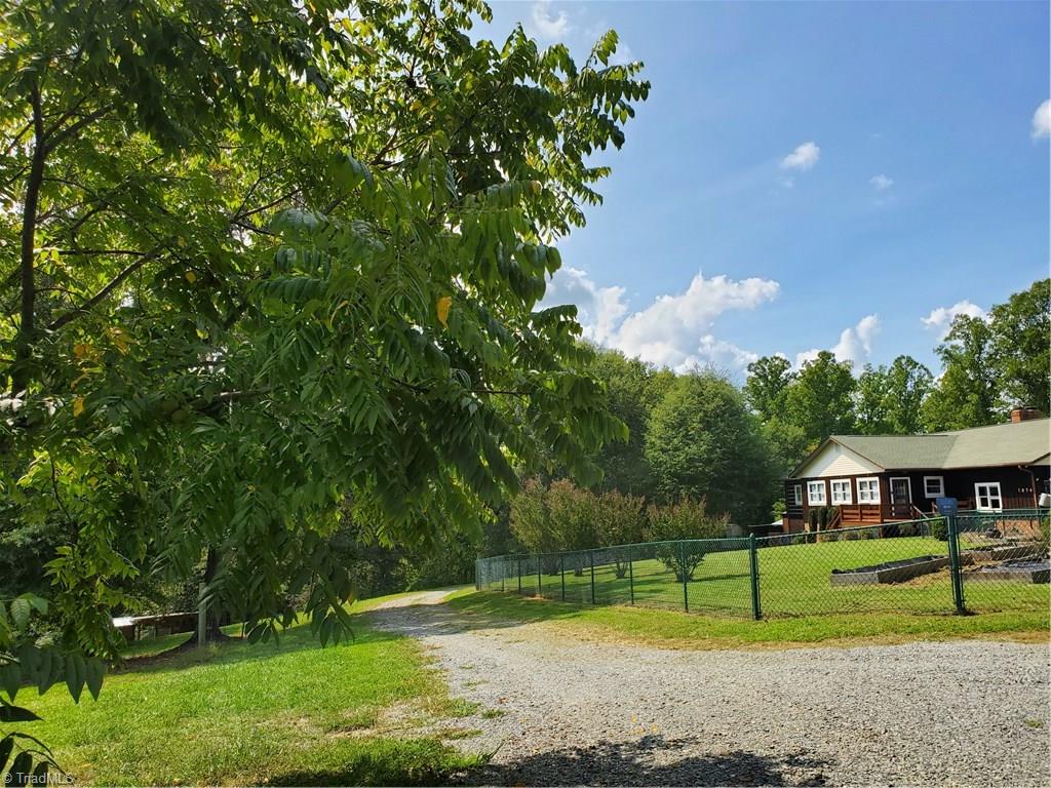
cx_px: 526
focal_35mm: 26
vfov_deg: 53.1
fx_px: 789
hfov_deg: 67.3
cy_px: 394
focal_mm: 4.3
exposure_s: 1/1562
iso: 50
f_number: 2.4
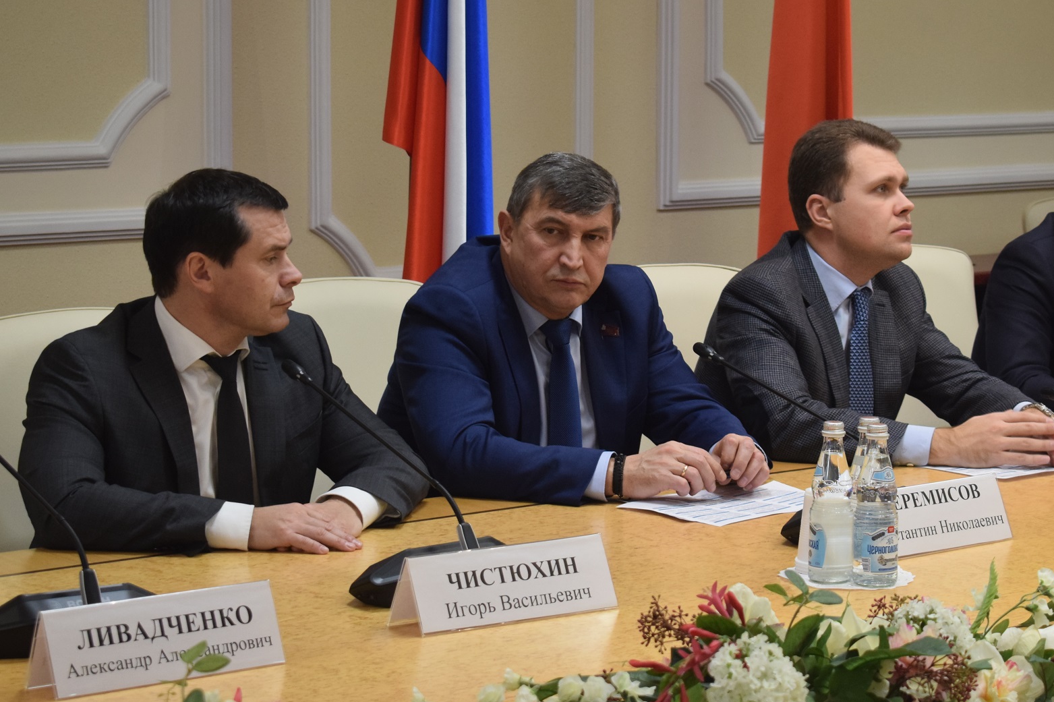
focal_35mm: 96
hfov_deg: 21.2
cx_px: 620
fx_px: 2810
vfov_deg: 14.2
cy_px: 308
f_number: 5.6
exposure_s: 1/60
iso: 1100
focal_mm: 50
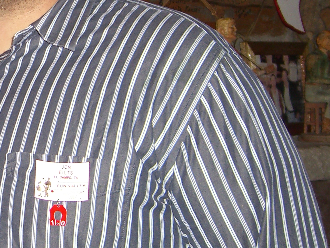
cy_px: 77
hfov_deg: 18.1
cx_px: -71
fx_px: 982
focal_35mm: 103
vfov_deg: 14.3
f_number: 2.8
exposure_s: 1/60
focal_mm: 7.9
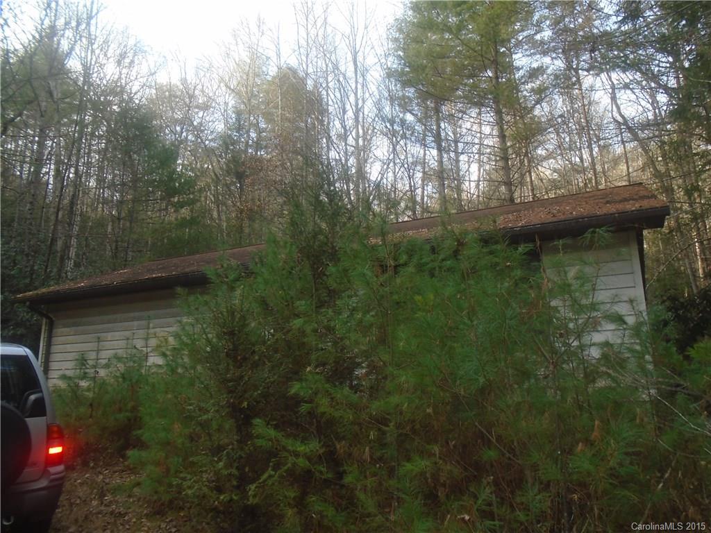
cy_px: 266
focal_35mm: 26
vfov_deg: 53.1
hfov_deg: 67.3
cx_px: 356
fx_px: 534
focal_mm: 4.6
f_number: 3.2
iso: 100
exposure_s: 1/125
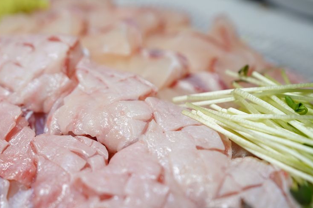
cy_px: 119
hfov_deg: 34.2
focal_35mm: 57
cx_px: 72
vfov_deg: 23.7
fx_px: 495
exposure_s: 1/100
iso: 800
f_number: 3.2
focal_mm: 35
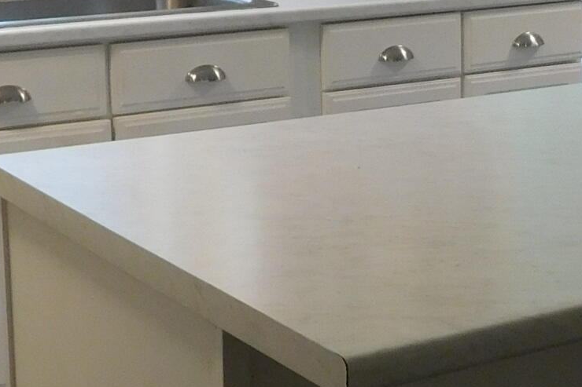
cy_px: 98
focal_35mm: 97
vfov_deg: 14.0
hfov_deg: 20.3
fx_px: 1568
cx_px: 594
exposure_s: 1/30
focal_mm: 4
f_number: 3
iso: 160
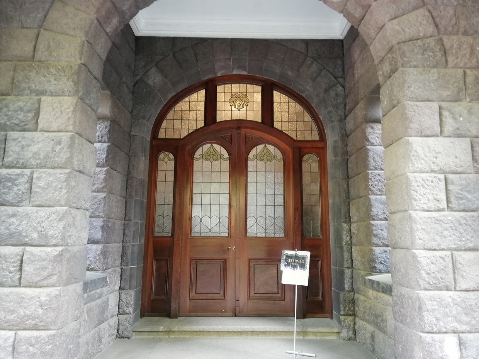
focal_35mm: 26
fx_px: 360
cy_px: 180
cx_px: 240
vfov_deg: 53.1
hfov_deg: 67.3
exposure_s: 1/30
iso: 320
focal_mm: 3.81
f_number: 2.2
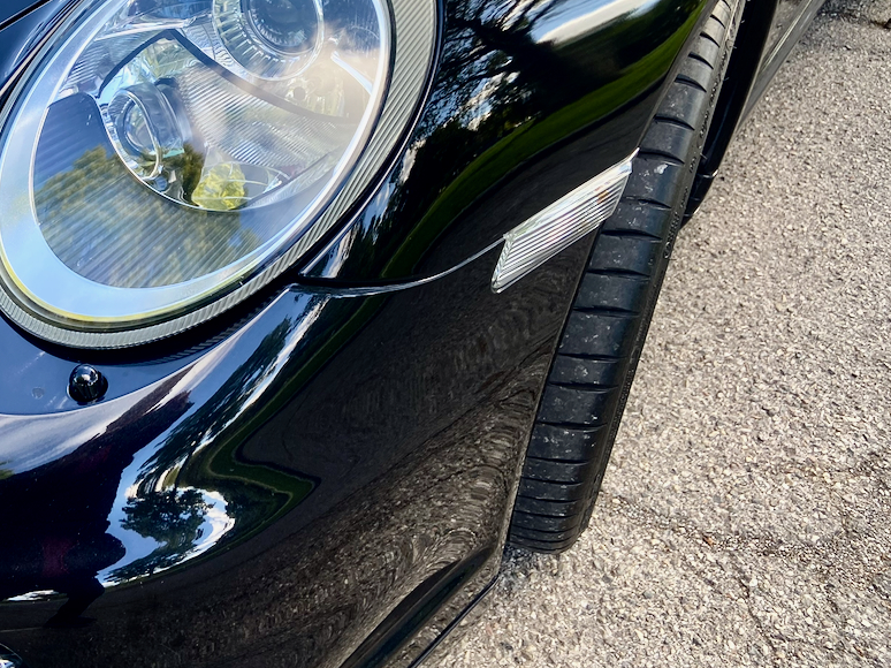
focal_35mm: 43
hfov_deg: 41.7
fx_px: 1106
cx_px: 161
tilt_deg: -32.6
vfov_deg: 33.1
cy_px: 197
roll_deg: -3.5
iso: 32
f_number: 1.8
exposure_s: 1/126
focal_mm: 4.25
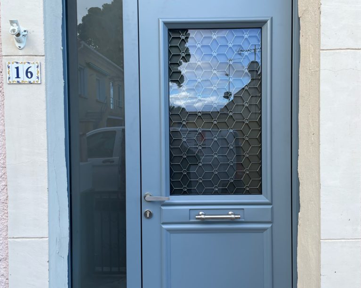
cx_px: 181
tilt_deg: +1.5
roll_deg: +1.3
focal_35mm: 34
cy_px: 151
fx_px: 363
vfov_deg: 43.3
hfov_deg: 52.8
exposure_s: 1/333
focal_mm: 4.2
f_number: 1.6
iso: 32
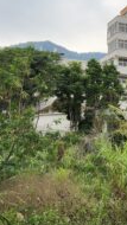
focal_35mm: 79
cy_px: 62
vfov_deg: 26.6
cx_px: 139
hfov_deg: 14.9
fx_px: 473
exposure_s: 1/332
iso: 25
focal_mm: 5.54
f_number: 1.8
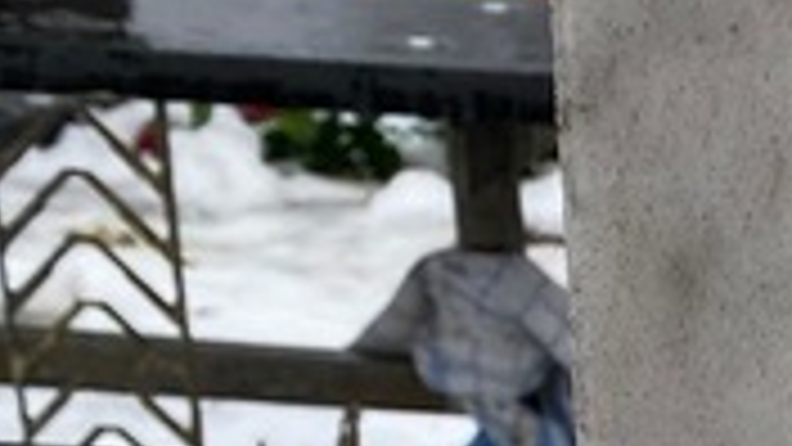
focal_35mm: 129
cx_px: 1652
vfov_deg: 8.8
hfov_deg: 13.8
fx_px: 2709
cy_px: 942
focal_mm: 4.25
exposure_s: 1/122
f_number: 1.8
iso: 40
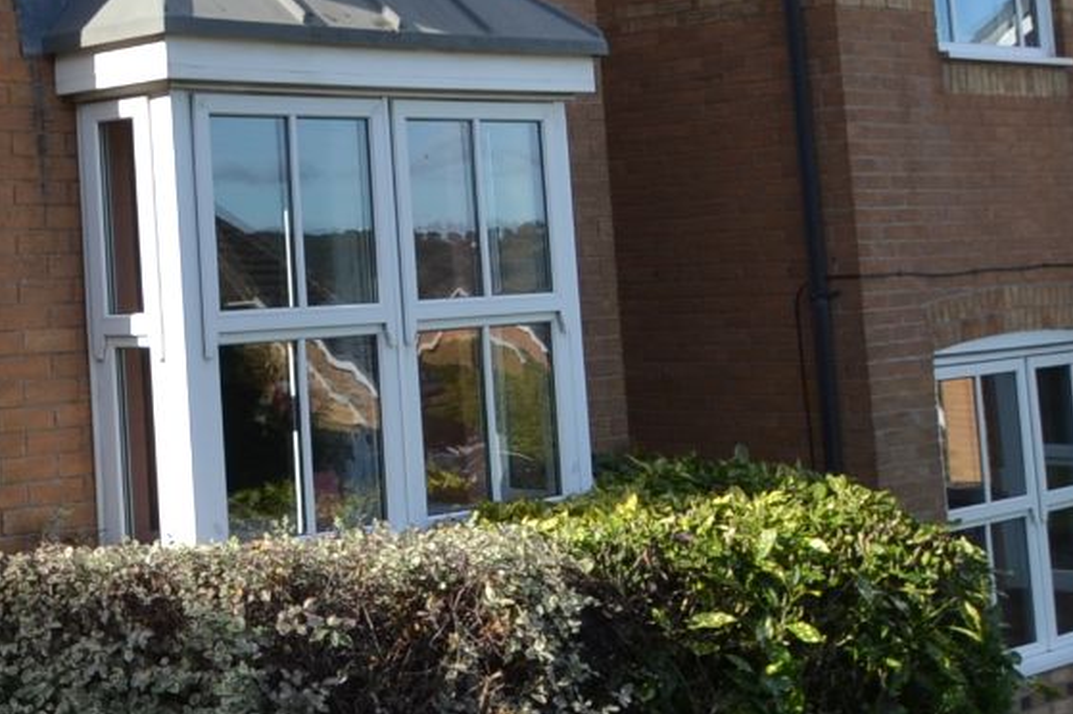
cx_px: -155
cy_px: 62
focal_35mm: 66
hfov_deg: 27.5
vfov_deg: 20.2
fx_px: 1966
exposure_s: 1/160
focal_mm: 12
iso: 100
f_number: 6.3
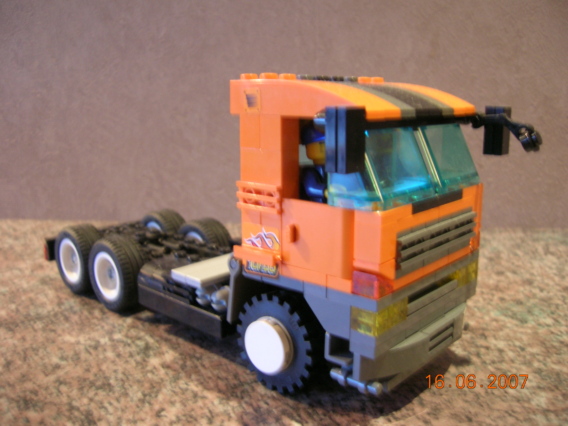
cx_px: 284
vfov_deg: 41.8
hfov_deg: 54.0
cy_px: 213
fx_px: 558
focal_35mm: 34
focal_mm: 5.7
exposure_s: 1/3.7
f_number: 2.9
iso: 96
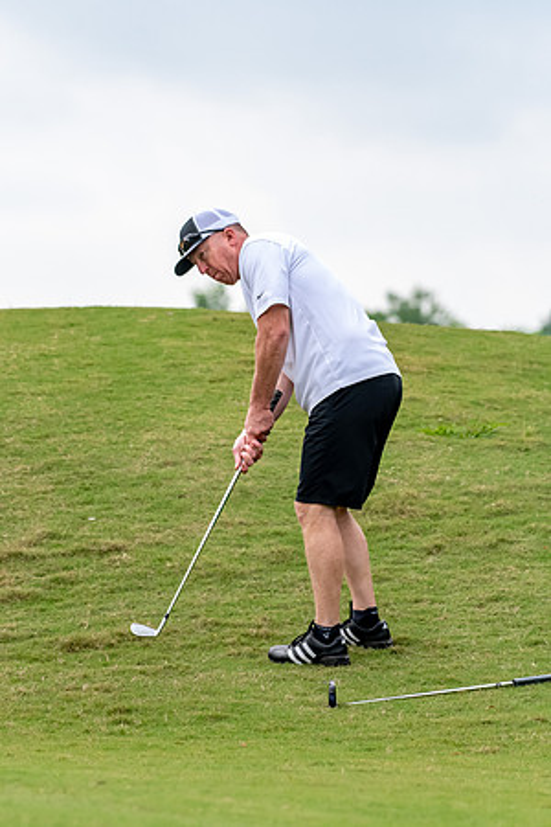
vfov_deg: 6.9
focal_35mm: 300
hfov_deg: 4.6
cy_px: 414
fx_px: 6887
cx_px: 276
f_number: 5.6
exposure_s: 1/2000
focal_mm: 200
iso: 1400
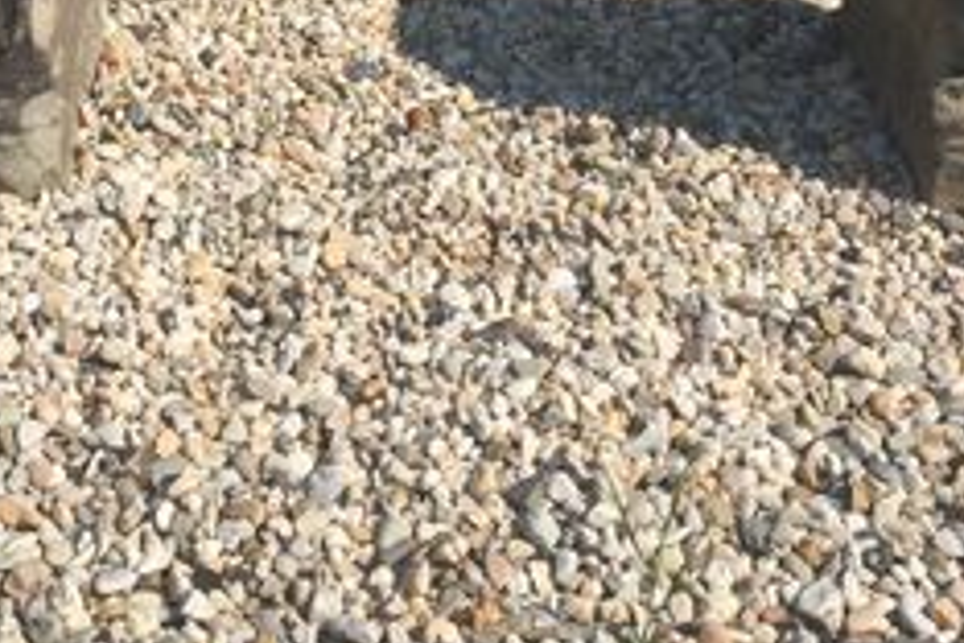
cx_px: 478
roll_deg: -1.9
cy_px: 0
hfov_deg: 34.5
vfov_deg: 22.5
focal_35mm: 58
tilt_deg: -28.0
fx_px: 1553
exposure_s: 1/2825
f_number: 2.2
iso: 32
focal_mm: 4.15
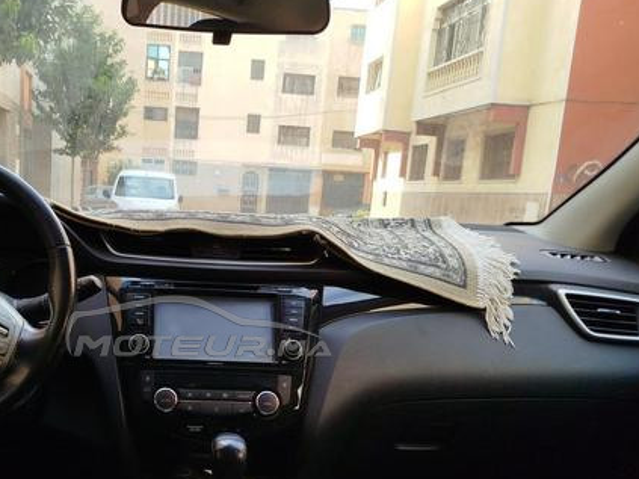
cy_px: 326
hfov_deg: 49.0
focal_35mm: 37
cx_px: 198
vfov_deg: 38.1
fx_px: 683
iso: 50
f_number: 1.7
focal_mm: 5.31
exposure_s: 1/116
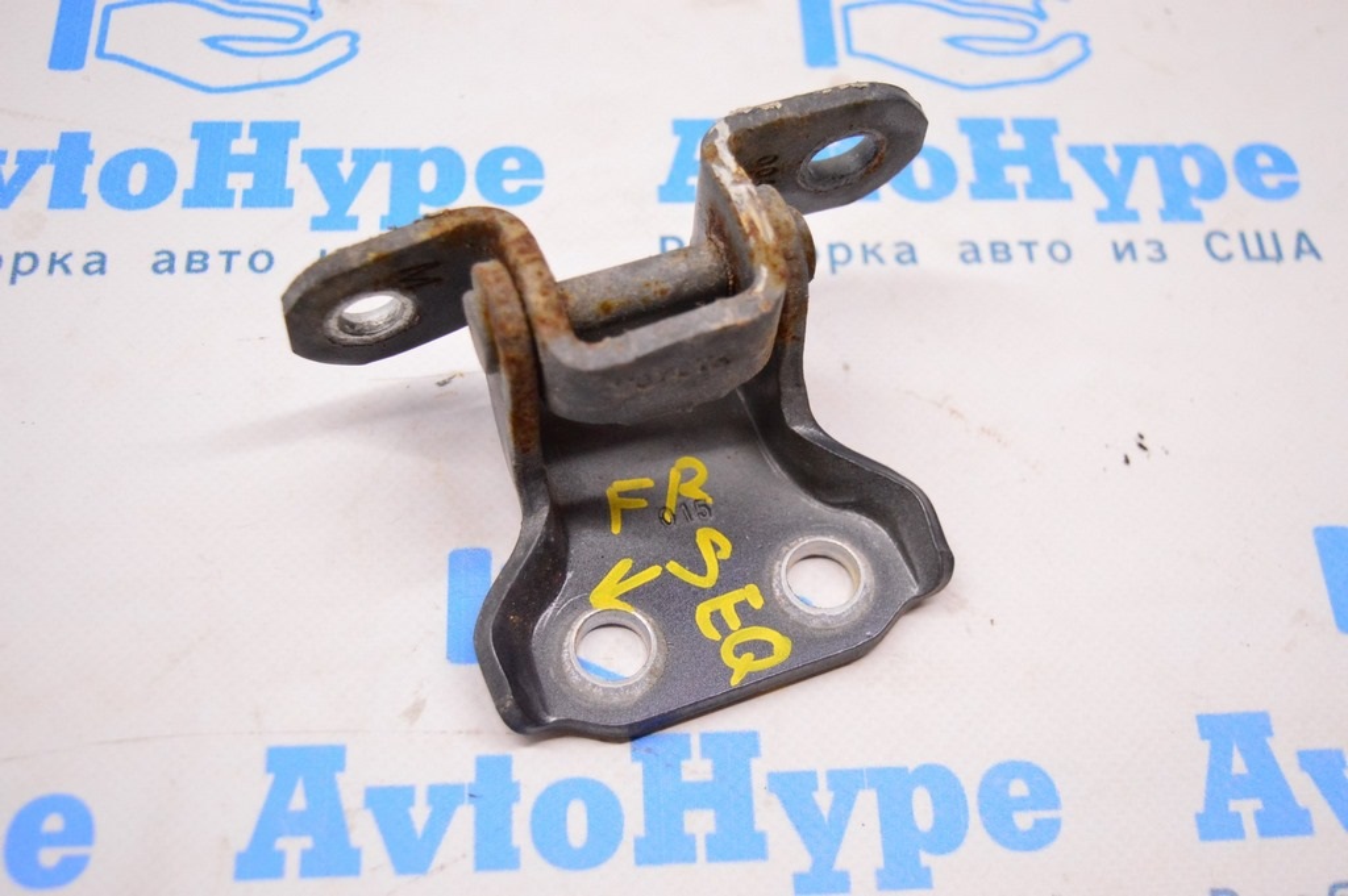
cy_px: 448
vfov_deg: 30.8
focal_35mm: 44
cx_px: 674
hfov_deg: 45.0
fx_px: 1627
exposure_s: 1/320
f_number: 4.2
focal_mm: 29
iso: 3200
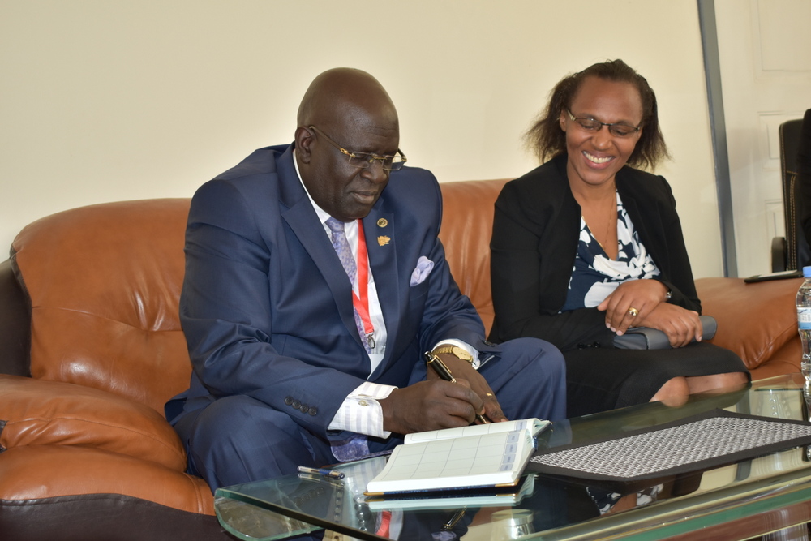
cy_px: 270
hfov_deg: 36.9
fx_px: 1217
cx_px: 406
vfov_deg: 25.1
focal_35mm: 54
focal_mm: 36
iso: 400
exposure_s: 1/40
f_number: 4.8
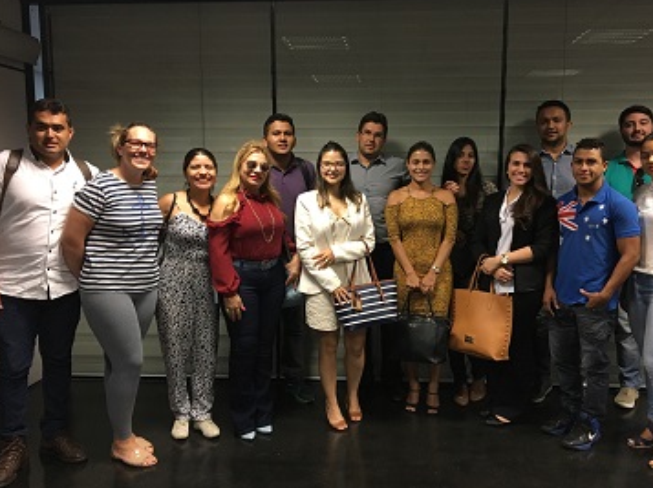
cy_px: 244
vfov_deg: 44.1
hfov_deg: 56.8
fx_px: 603
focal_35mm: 32
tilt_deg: -5.8
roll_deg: +0.6
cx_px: 353
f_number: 2.2
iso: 125
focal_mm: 4.15
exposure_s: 1/30
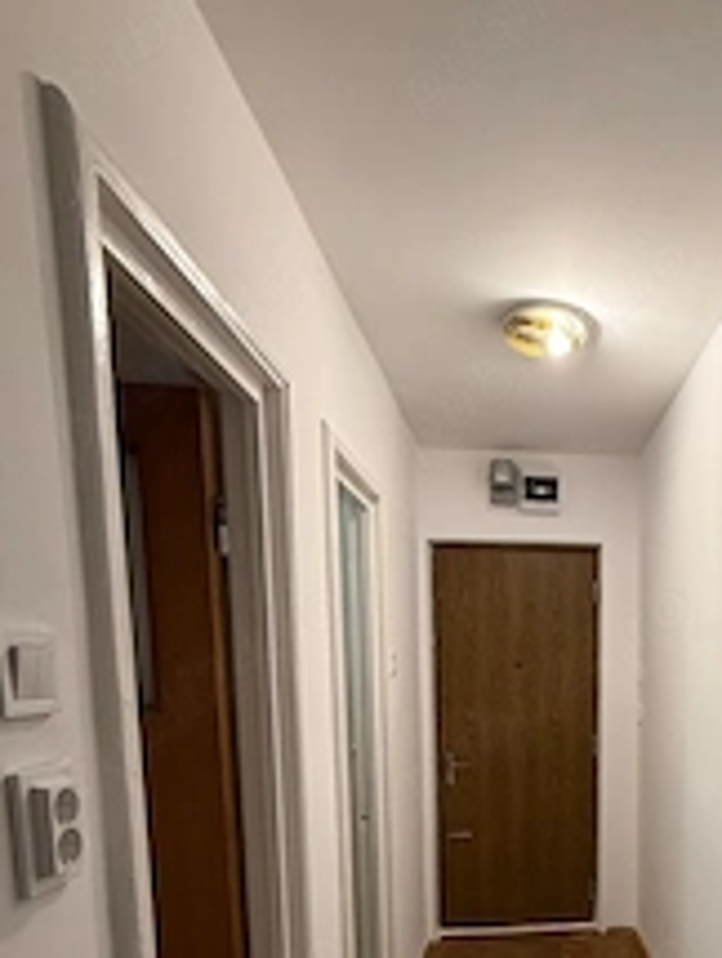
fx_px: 721
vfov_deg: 62.3
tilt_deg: -7.4
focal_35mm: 26
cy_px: 749
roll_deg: -1.3
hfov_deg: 48.3
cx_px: 633
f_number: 2.2
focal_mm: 2.22
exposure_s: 1/50
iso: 200
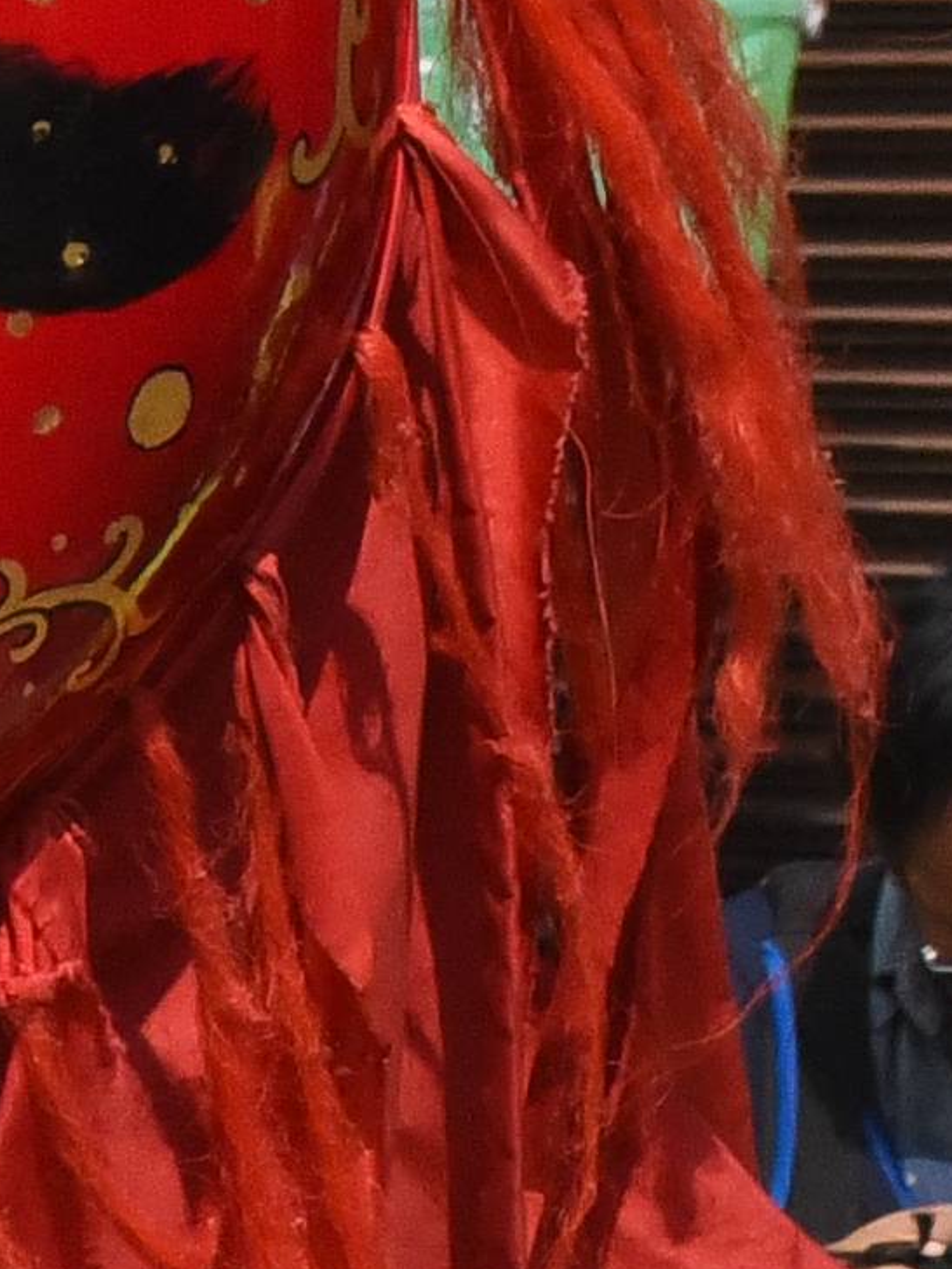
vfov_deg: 5.0
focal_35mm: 397
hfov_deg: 3.5
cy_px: 1835
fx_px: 14553
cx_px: -3453
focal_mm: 50
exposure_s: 1/4000
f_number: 11
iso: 3600
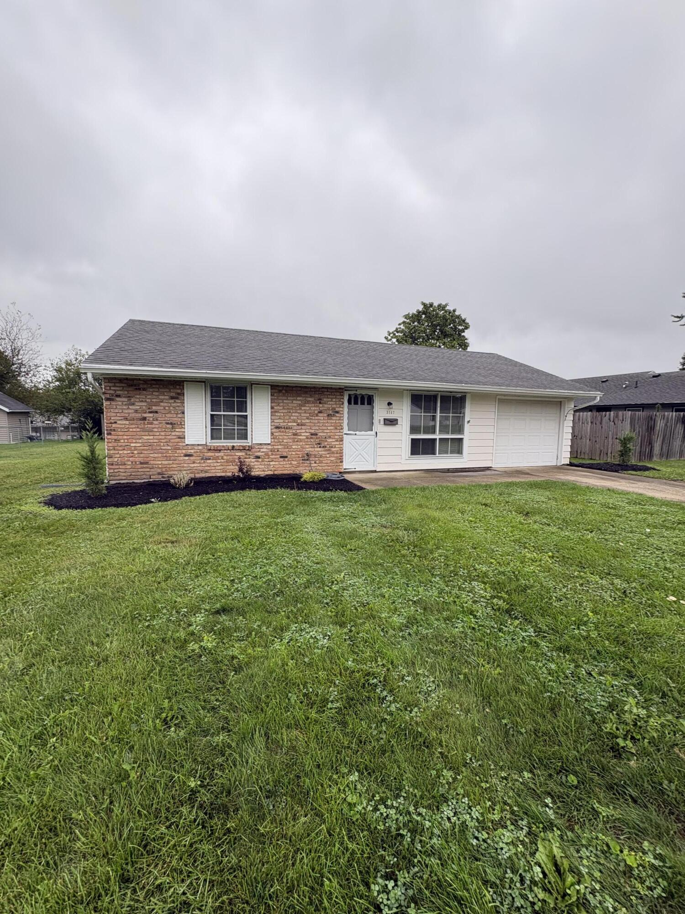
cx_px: 342
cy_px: 457
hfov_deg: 85.7
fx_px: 369
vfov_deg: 102.1
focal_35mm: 14
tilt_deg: -4.5
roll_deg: -0.2
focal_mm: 2.22
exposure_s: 1/102
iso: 40
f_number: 2.2
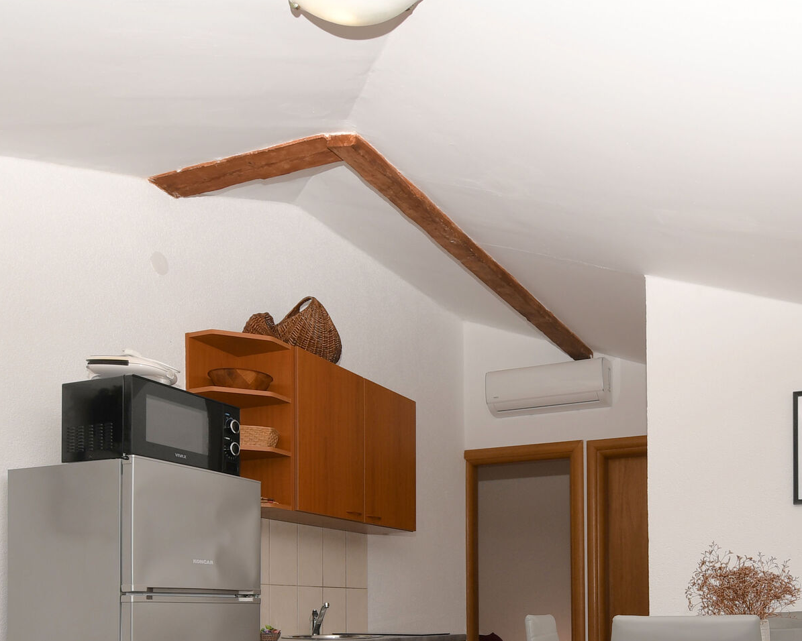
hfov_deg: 53.3
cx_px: 529
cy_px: 595
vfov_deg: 40.6
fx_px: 783
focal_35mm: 33
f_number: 8
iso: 100
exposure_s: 1/250
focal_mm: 10
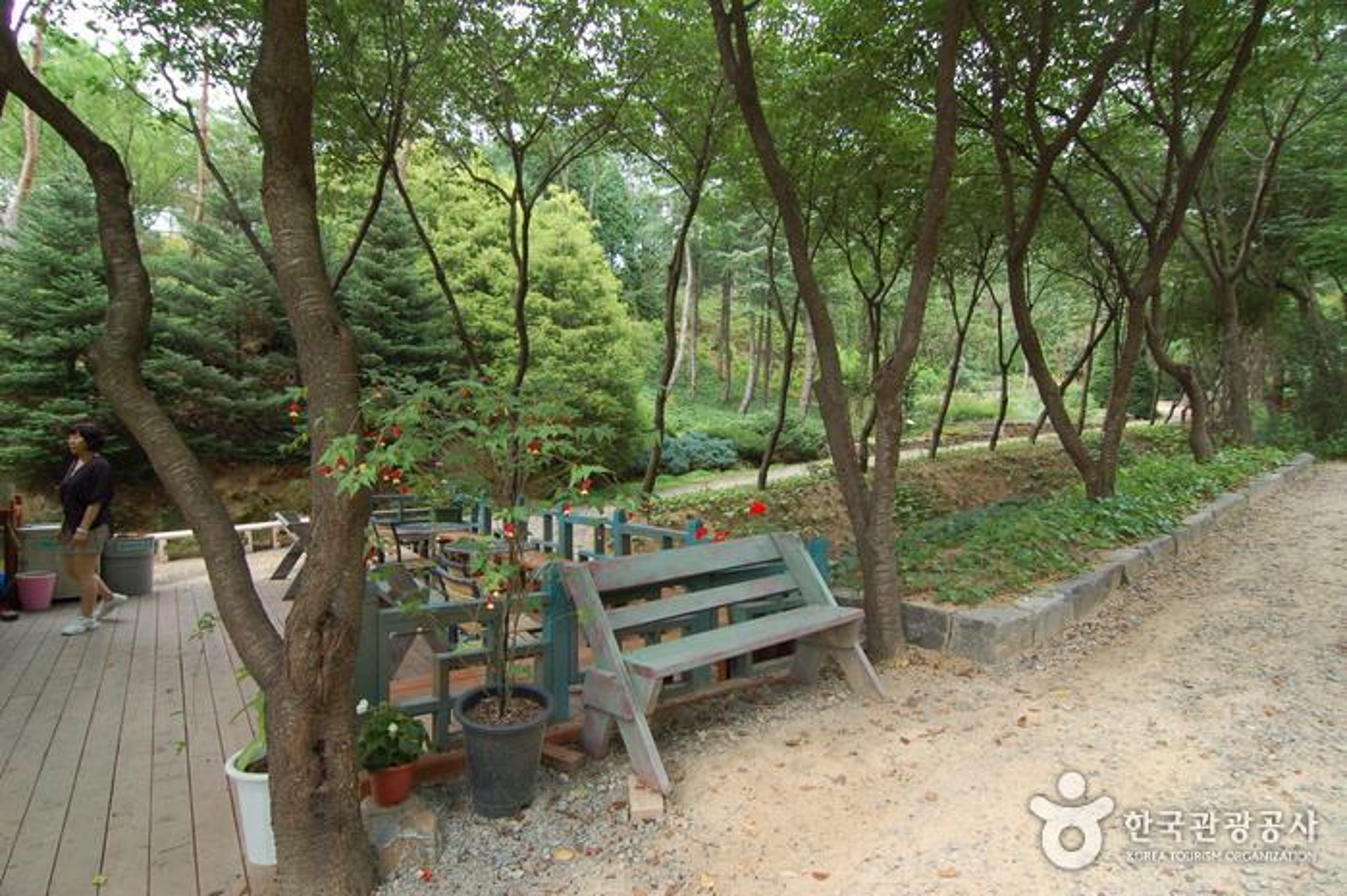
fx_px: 673
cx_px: 674
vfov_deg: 67.3
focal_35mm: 18
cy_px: 448
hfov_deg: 90.0
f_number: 5.6
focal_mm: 12
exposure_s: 1/125
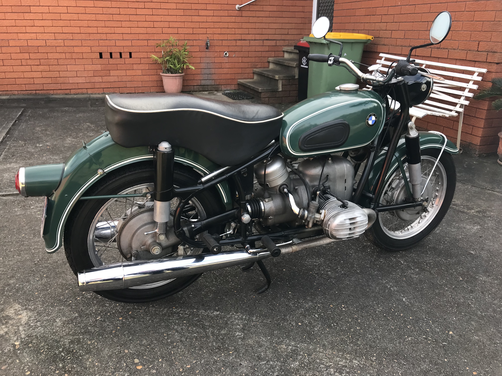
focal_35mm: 28
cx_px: 251
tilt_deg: -20.7
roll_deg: -0.7
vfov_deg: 49.7
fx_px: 406
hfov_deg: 63.4
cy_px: 188
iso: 20
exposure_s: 1/296
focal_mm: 3.99
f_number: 1.8
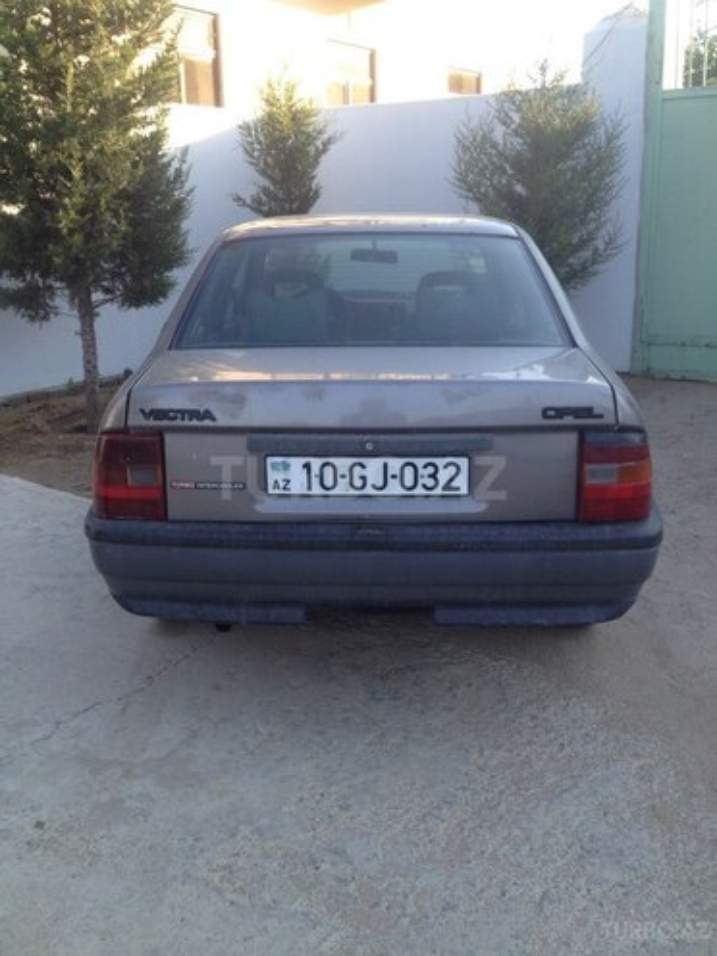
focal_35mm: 35
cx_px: 358
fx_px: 967
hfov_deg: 40.7
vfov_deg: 52.6
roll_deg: +1.9
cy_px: 478
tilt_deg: -16.4
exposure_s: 1/210
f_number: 2.4
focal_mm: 4.28
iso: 50
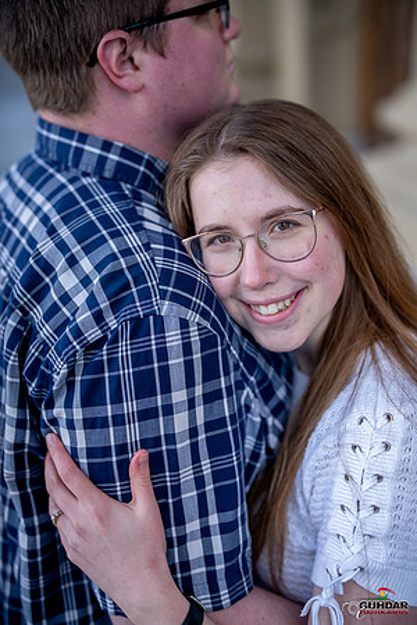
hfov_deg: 27.0
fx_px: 869
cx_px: 208
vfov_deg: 39.6
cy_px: 312
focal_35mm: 50
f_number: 1.8
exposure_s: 1/6400
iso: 1250
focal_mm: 50
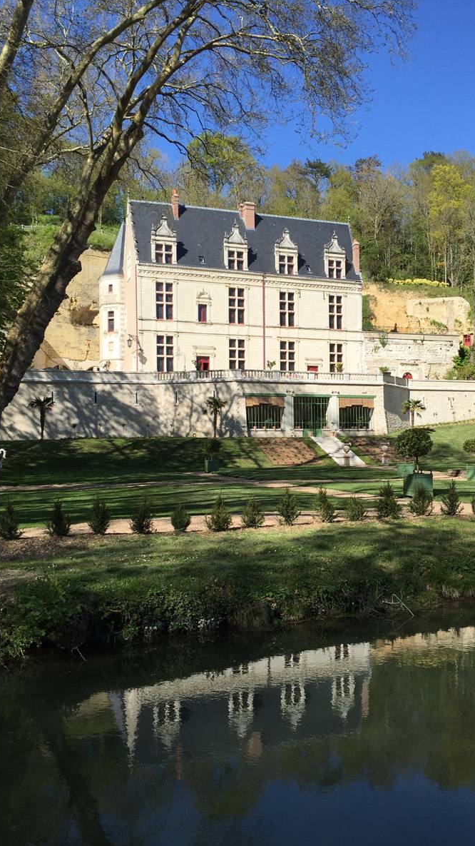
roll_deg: +0.4
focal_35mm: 32
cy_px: 420
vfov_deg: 61.0
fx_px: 717
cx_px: 277
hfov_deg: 36.6
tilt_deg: +2.0
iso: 32
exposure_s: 1/1799
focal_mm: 4.15
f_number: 2.2
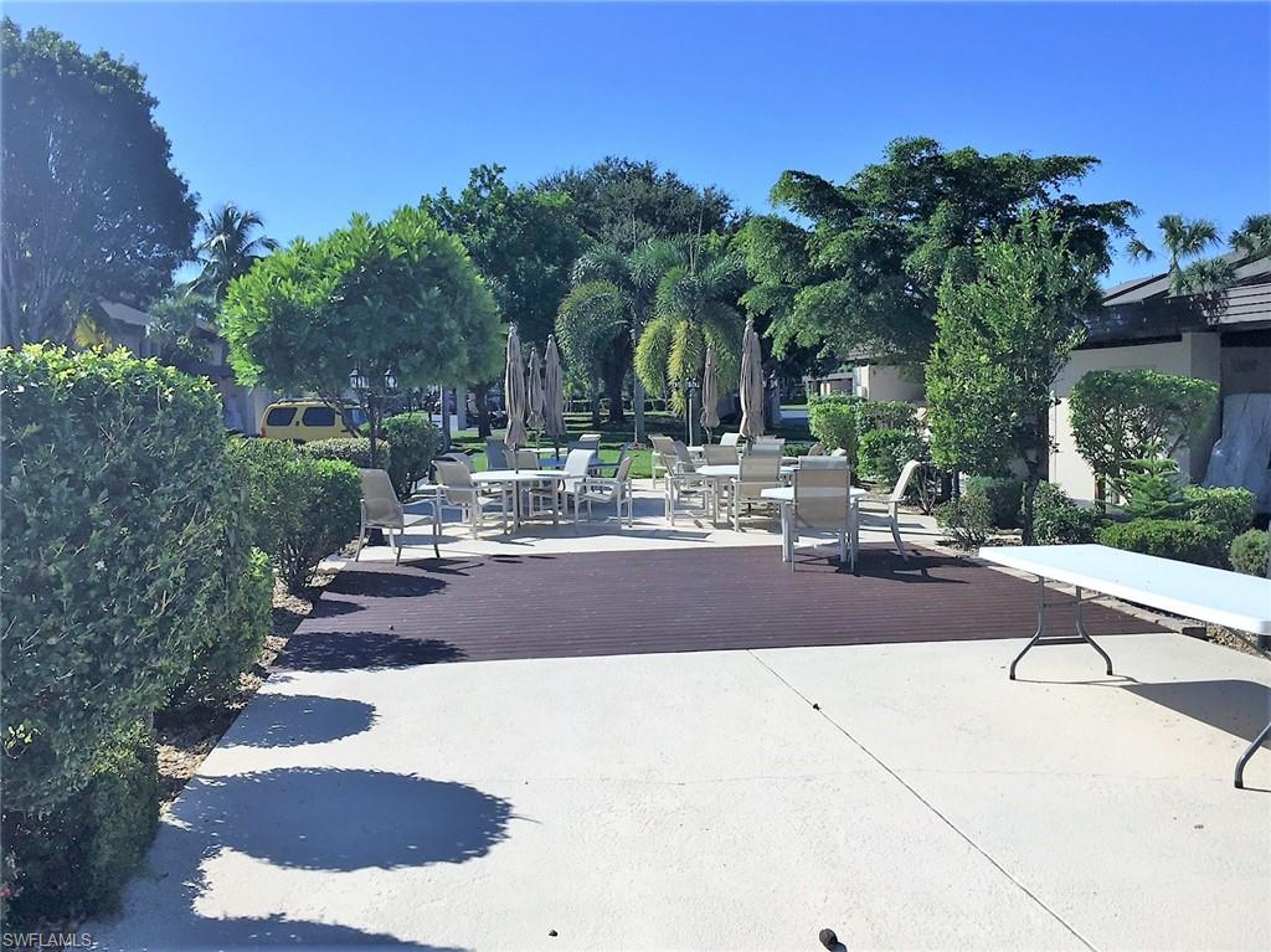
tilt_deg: -4.4
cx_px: 636
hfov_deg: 61.7
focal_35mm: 29
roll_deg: -0.2
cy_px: 476
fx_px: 1064
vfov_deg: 48.2
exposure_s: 1/3049
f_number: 2.2
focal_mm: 4.15
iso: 32
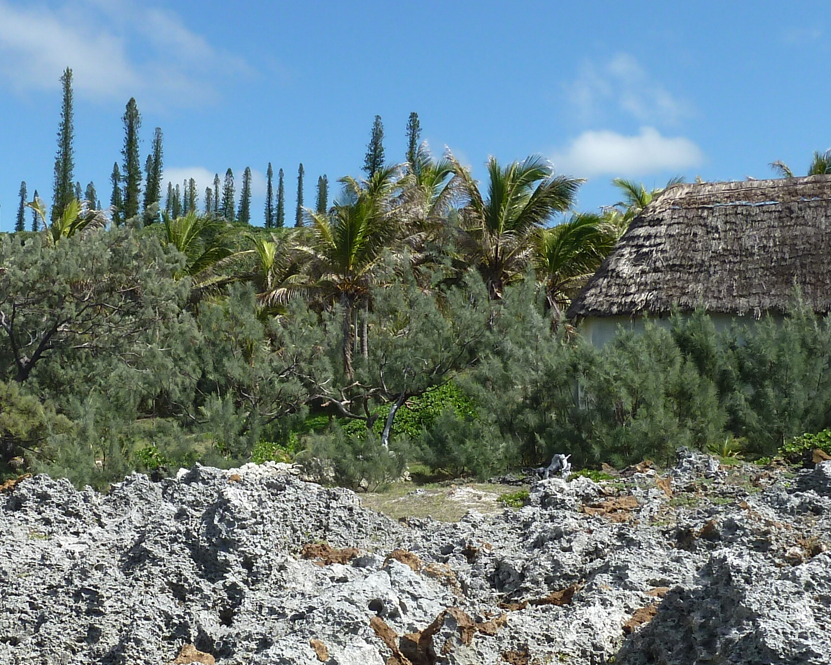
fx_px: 1377
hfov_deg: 33.4
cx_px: 308
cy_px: 475
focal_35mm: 56
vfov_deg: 26.9
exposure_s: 1/500
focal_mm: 4.1
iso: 80
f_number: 4.5
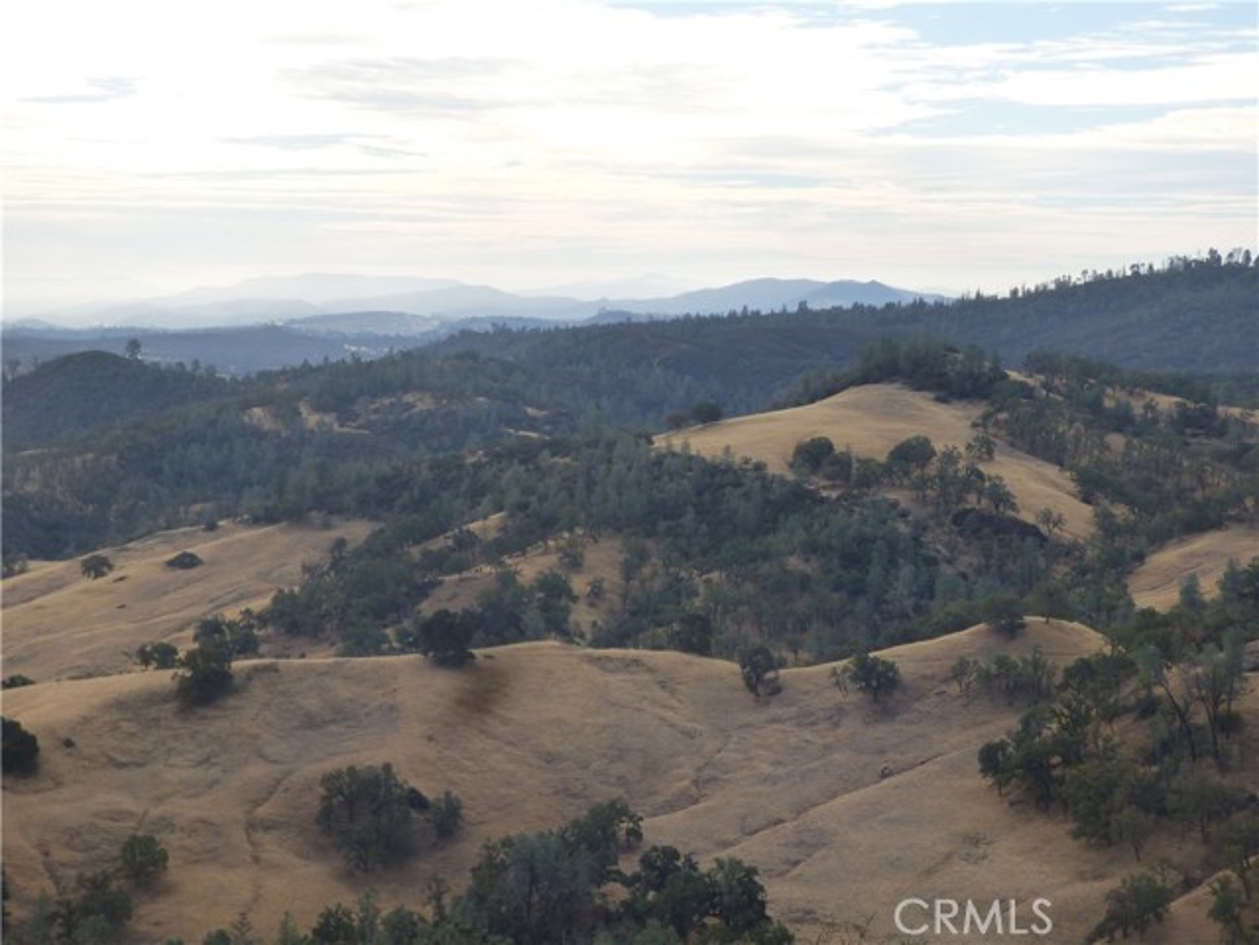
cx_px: 630
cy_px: 472
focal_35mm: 93
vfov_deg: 15.9
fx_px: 3382
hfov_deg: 21.1
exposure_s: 1/640
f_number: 4.6
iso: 160
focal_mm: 15.56
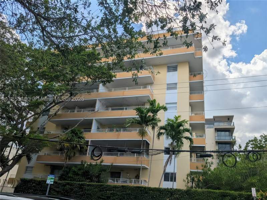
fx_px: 185
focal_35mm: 24
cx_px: 134
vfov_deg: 56.8
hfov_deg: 71.6
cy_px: 100
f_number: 1.68
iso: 18
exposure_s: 1/26316
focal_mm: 6.9
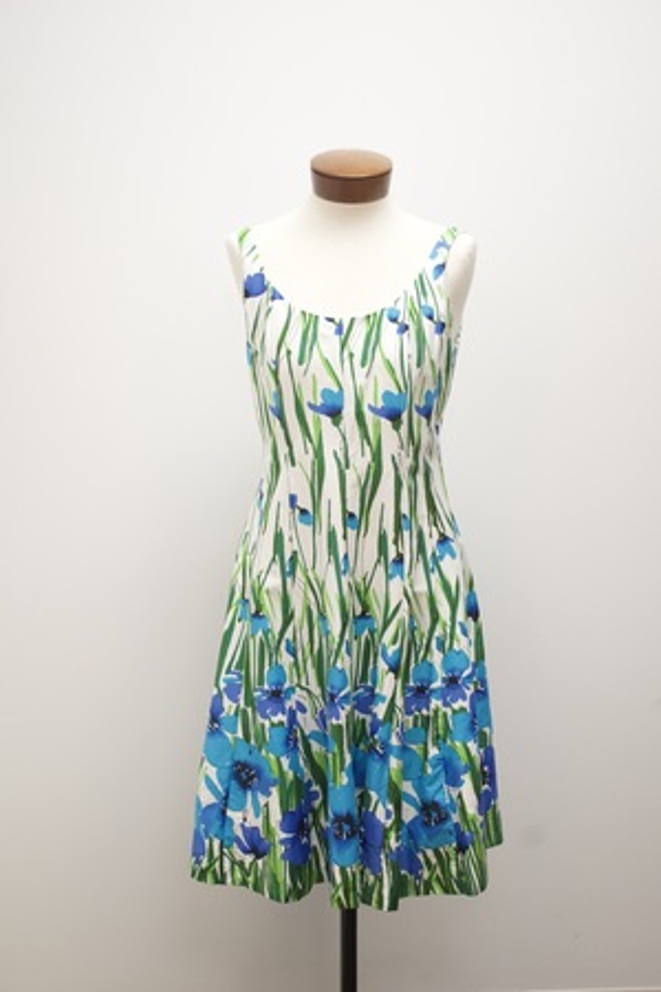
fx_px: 1405
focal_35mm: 51
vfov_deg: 38.9
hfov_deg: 26.5
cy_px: 496
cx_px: 330
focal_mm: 34
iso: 1600
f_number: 5.6
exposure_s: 1/100
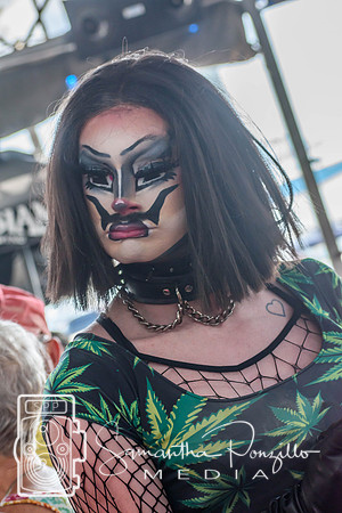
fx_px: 1496
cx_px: 171
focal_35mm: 105
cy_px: 256
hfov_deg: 13.0
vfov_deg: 19.5
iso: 400
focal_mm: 70
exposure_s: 1/500
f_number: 5.6
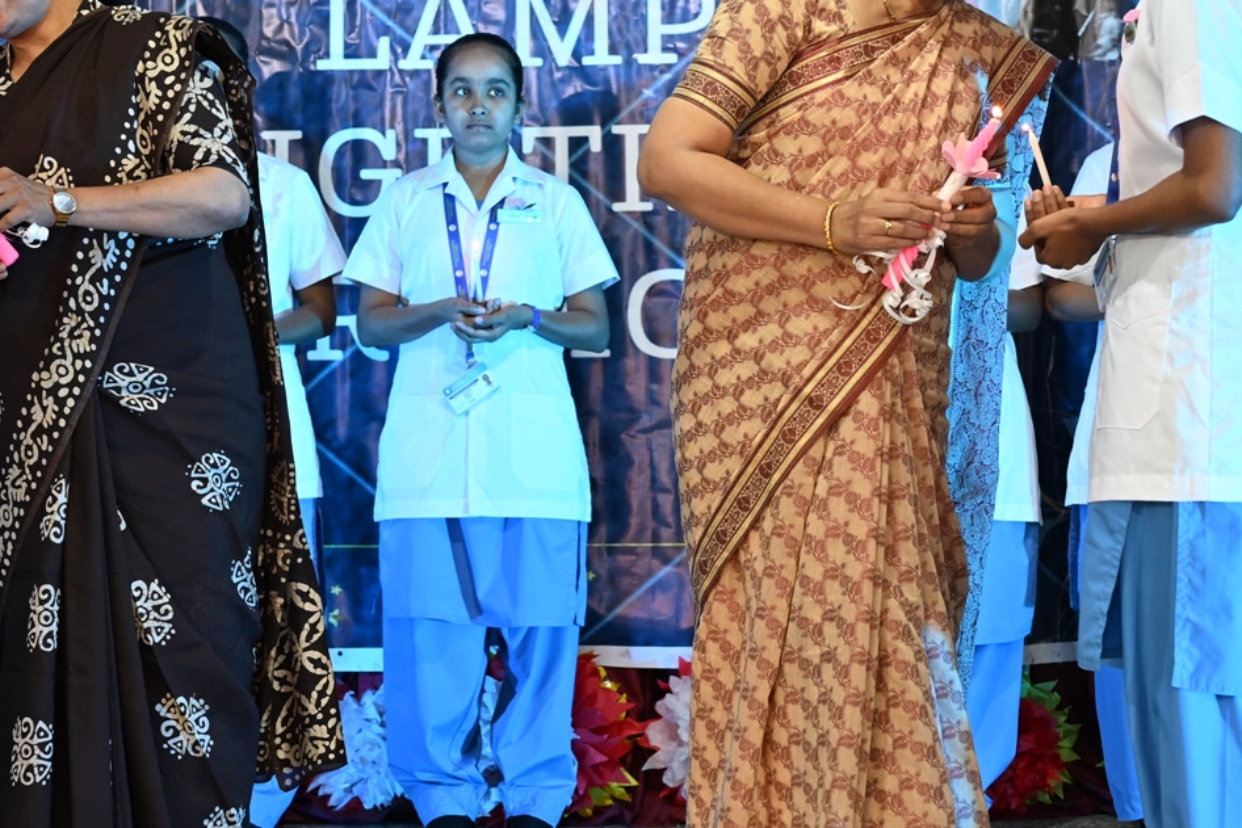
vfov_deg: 14.9
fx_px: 3174
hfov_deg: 22.1
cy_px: 420
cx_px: 529
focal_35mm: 92
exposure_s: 1/125
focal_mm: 48
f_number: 4
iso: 1600
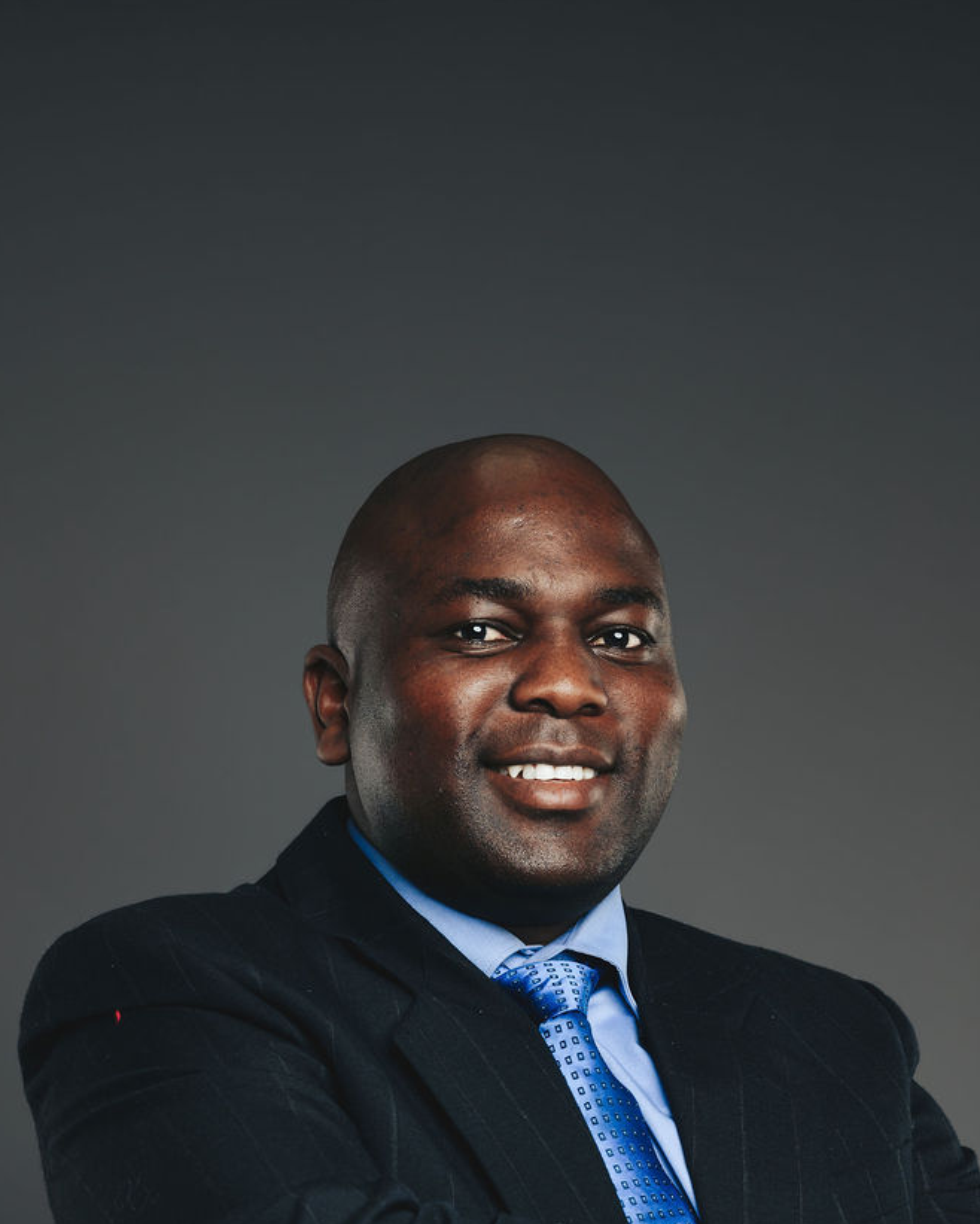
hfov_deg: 10.4
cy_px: 1136
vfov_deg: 12.8
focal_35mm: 149
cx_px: 564
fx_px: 5400
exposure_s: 1/100
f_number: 9
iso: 125
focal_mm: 85
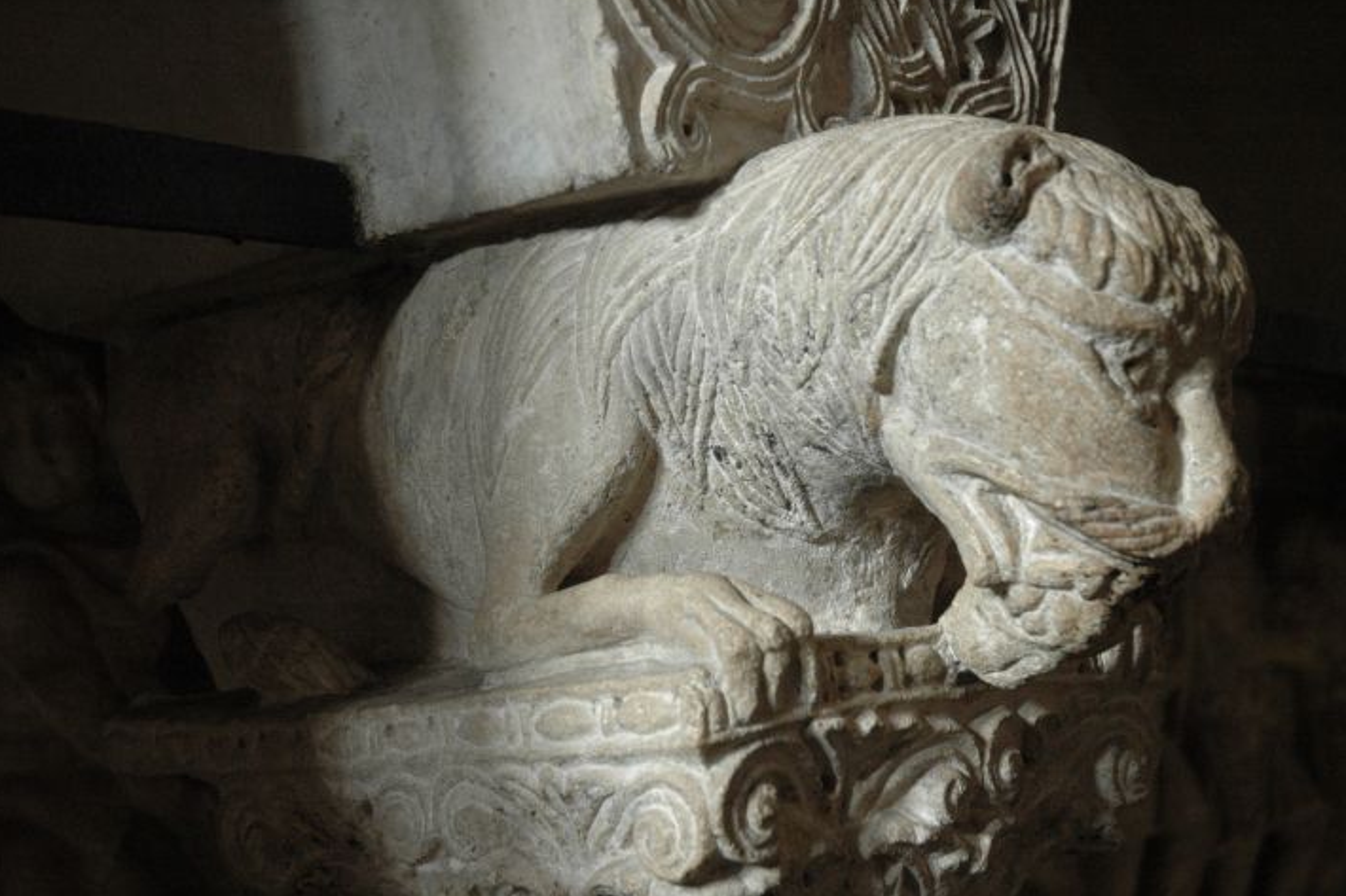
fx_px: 2504
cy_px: 445
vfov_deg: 20.3
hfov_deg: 30.1
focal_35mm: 67
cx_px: 672
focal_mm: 44
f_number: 4.5
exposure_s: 1/25
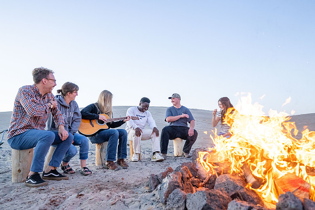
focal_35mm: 23
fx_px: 201
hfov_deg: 76.1
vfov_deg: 55.1
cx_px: 158
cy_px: 105
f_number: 4
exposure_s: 1/500
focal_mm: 23
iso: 2500
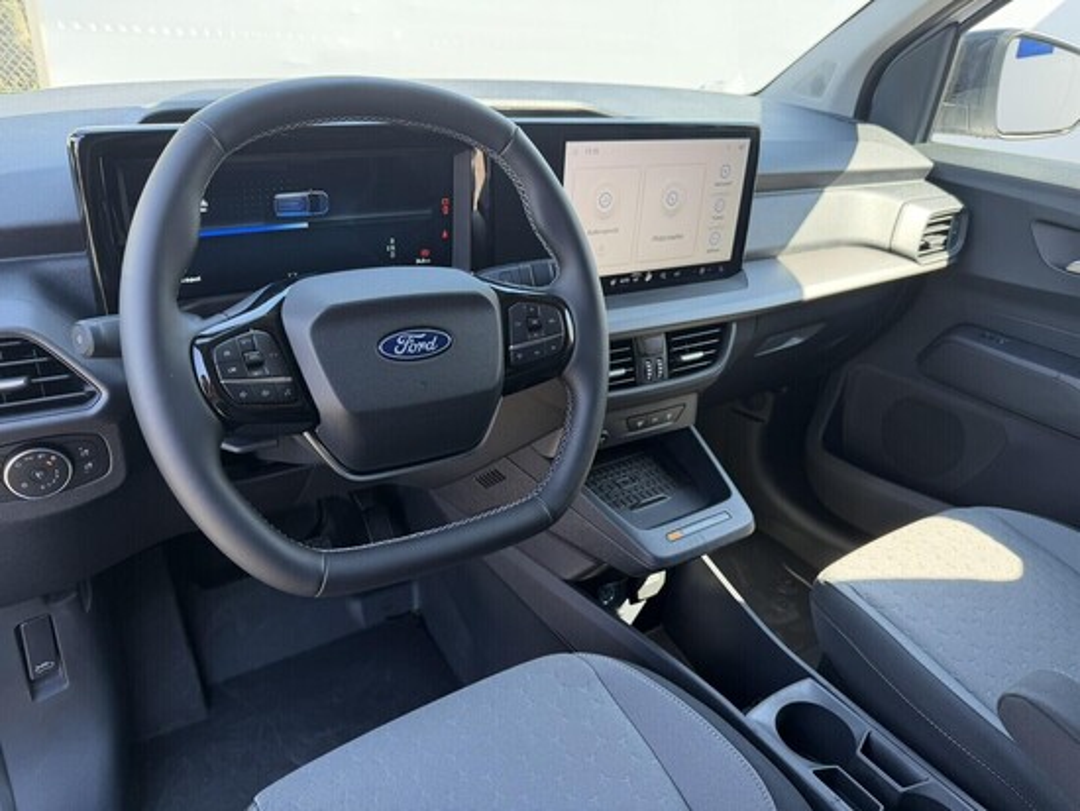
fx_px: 749
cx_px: 540
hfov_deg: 71.6
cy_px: 406
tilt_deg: -28.7
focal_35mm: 24
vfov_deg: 56.9
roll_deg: -7.0
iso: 100
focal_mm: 6.76
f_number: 1.78
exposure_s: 1/185
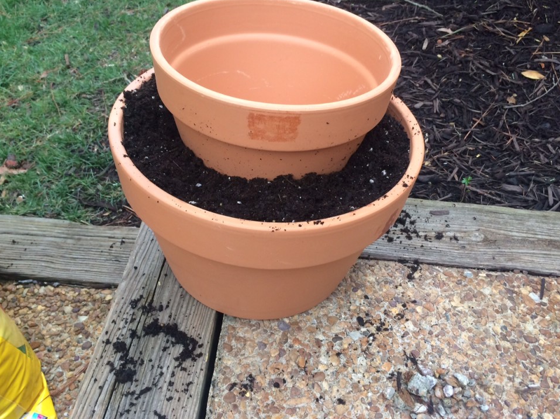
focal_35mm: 31
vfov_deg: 45.4
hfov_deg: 58.4
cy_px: 204
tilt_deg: -42.6
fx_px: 501
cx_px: 286
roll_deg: -2.7
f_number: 2.2
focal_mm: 4.15
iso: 40
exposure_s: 1/30
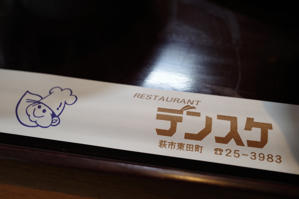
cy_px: 100
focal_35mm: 28
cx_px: 150
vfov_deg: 46.4
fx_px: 233
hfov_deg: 65.5
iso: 250
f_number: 2.8
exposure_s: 1/30
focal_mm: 18.3
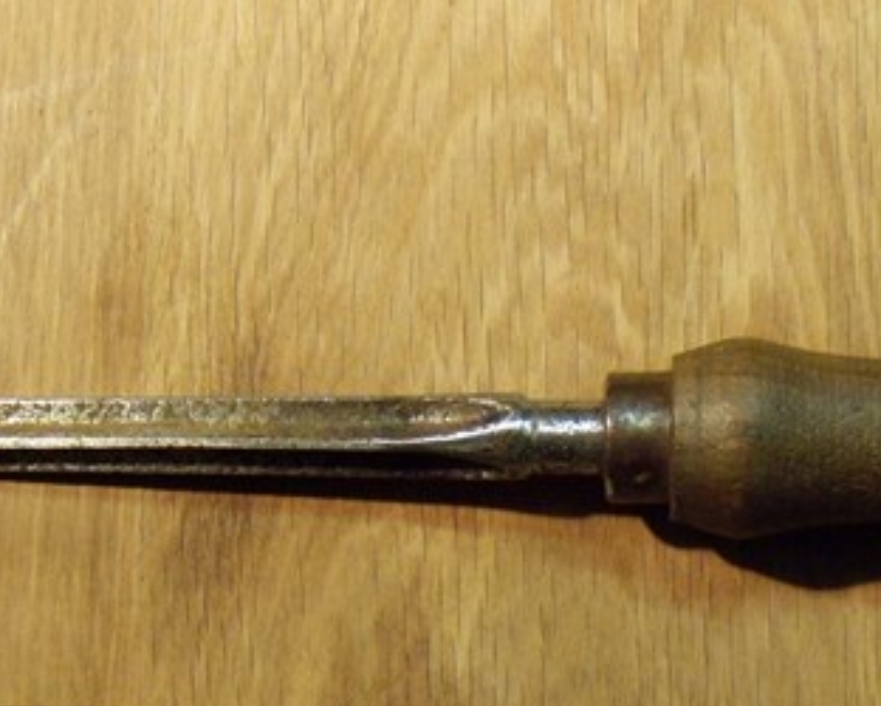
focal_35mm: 72
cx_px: 596
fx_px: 1879
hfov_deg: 26.2
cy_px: 539
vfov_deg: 21.1
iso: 400
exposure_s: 1/25
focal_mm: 6.4
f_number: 3.6
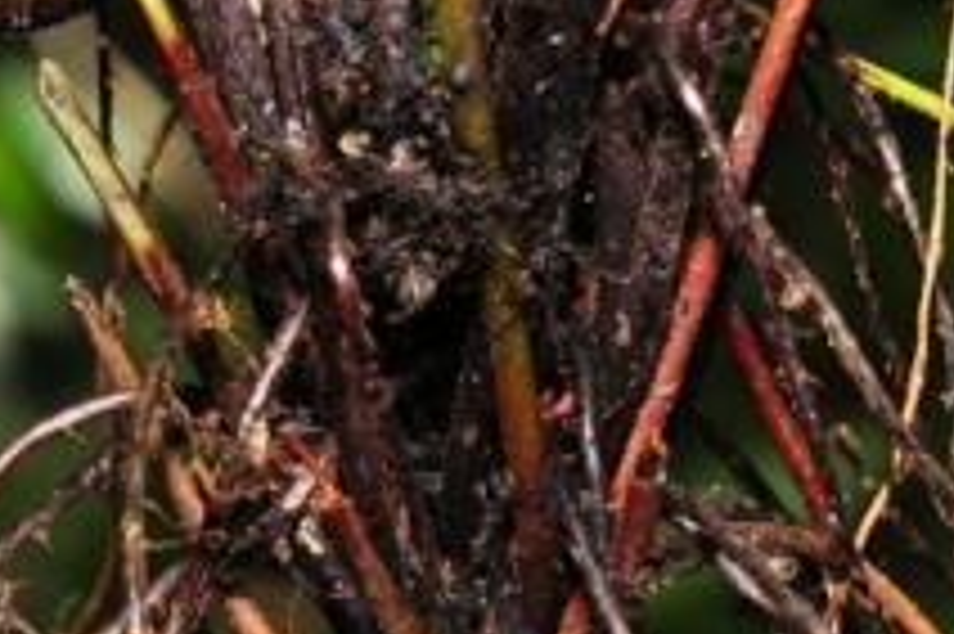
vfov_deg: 5.4
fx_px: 6752
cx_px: 540
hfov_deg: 8.1
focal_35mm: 255
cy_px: 704
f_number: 10
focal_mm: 60
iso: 250
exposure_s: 1/60
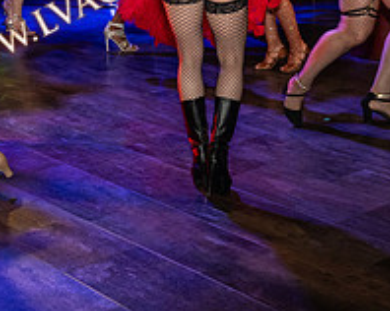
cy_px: -3
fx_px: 1072
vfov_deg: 16.2
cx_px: 134
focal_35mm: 93
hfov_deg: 20.5
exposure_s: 1/100
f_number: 2.8
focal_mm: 26
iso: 1250
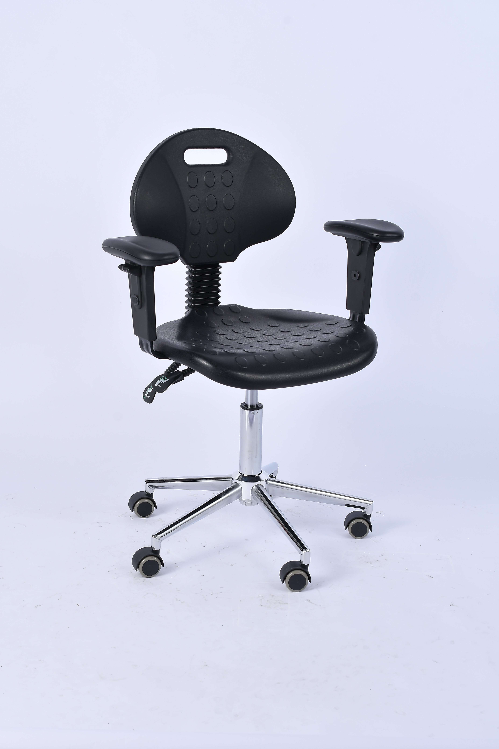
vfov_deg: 33.4
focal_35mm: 60
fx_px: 1247
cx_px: 250
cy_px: 374
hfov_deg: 22.6
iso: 125
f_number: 9
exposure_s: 1/125
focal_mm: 40
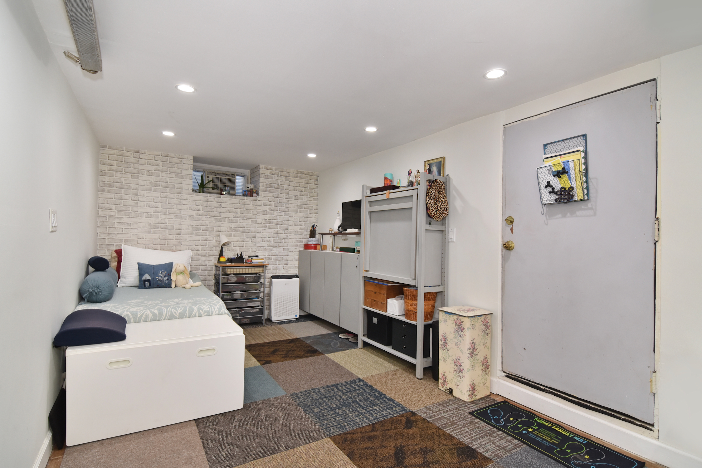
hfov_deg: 95.0
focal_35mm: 16
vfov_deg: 72.1
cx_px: 351
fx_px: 322
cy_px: 234
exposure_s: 1/50
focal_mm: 11
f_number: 11
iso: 640
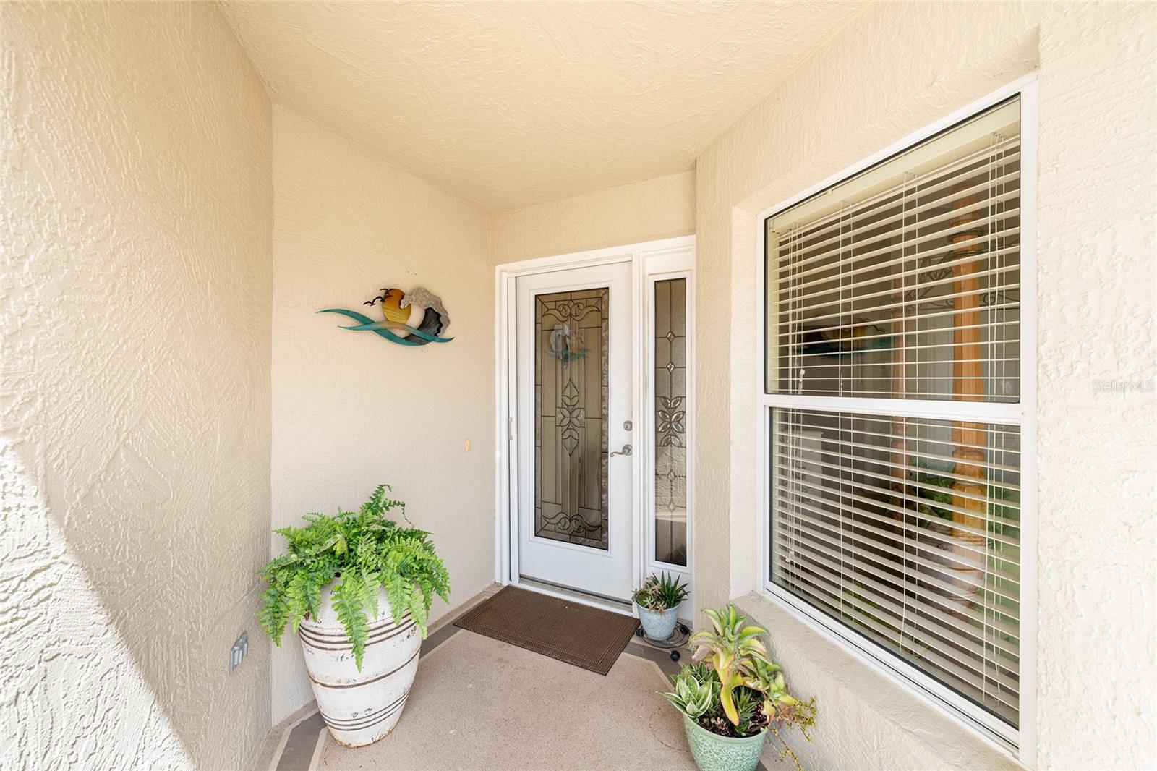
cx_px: 578
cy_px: 386
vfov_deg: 81.2
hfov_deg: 104.3
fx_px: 450
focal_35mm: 14
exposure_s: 1/30
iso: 250
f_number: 8
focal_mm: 14
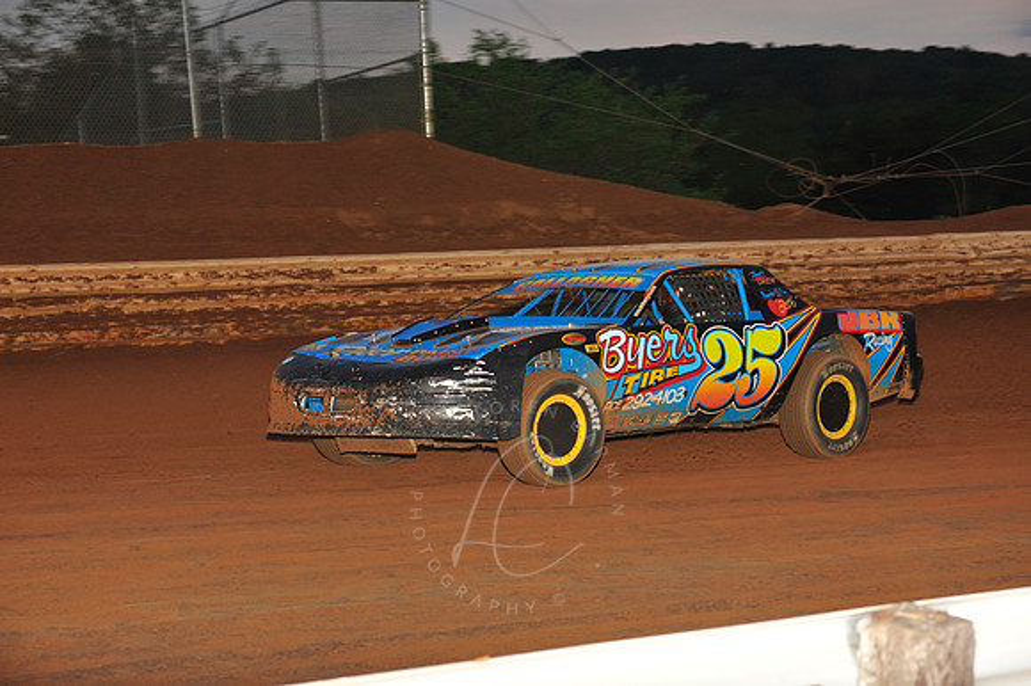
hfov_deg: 19.5
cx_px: 516
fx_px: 3005
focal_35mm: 105
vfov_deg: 13.0
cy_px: 343
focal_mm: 105
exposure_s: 1/320
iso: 1000
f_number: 7.1
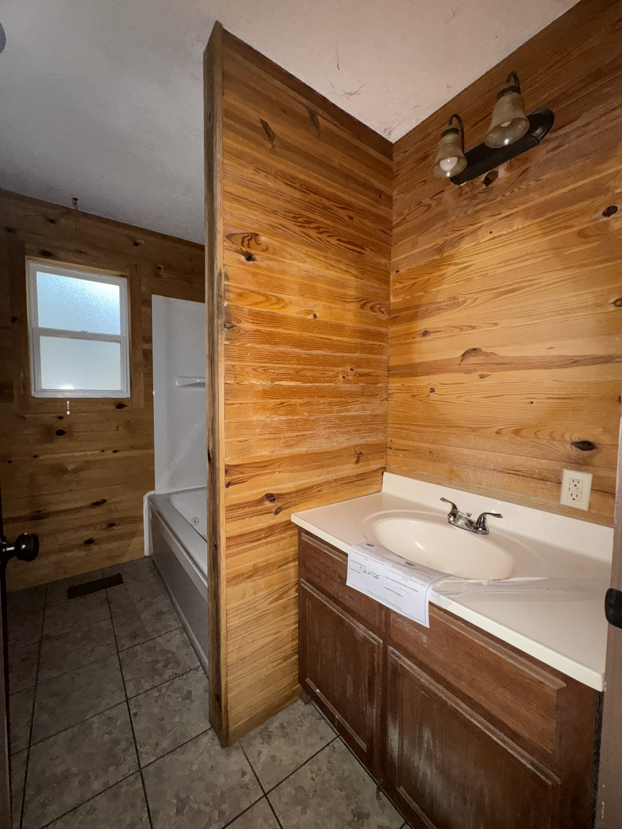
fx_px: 335
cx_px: 311
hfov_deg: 85.7
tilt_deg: -3.4
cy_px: 414
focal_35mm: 14
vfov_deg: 102.1
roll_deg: +0.1
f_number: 2.2
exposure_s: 1/19
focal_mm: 2.22
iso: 200
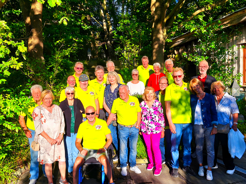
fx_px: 256
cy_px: 92
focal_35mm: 36
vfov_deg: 39.7
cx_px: 123
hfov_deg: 51.4
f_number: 1.7
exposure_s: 1/2580
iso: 80
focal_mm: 5.35
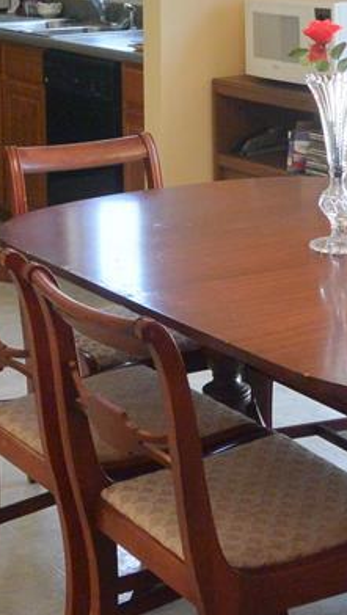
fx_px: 1421
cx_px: 124
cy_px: 78
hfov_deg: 13.9
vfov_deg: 23.9
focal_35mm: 87
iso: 360
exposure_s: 1/125
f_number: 3.5
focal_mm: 11.4
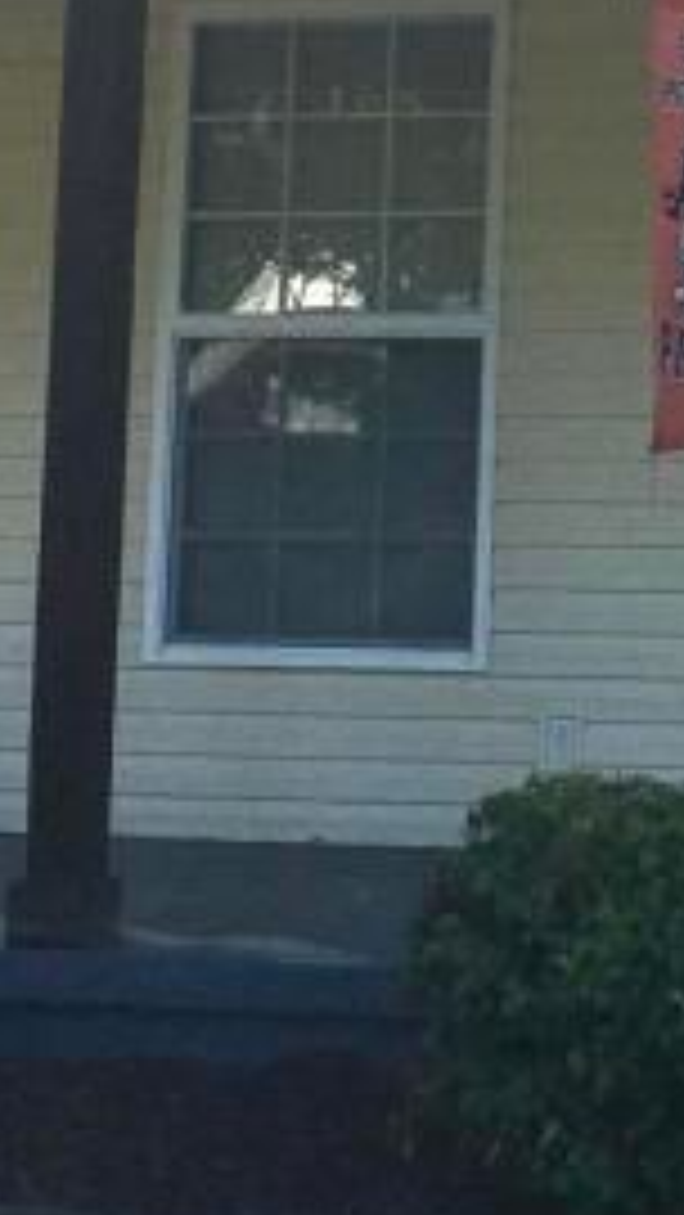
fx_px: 3867
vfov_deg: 17.3
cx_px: 1071
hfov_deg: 9.8
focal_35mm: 120
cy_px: -94
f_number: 2.2
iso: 25
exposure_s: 1/1054
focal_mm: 4.15
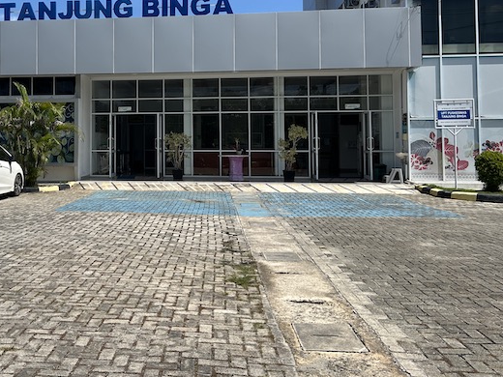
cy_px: 118
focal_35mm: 40
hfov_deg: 45.4
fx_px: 581
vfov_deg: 35.5
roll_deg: +0.2
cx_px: 133
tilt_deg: +2.7
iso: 50
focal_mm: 5.7
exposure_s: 1/4831
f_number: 1.5
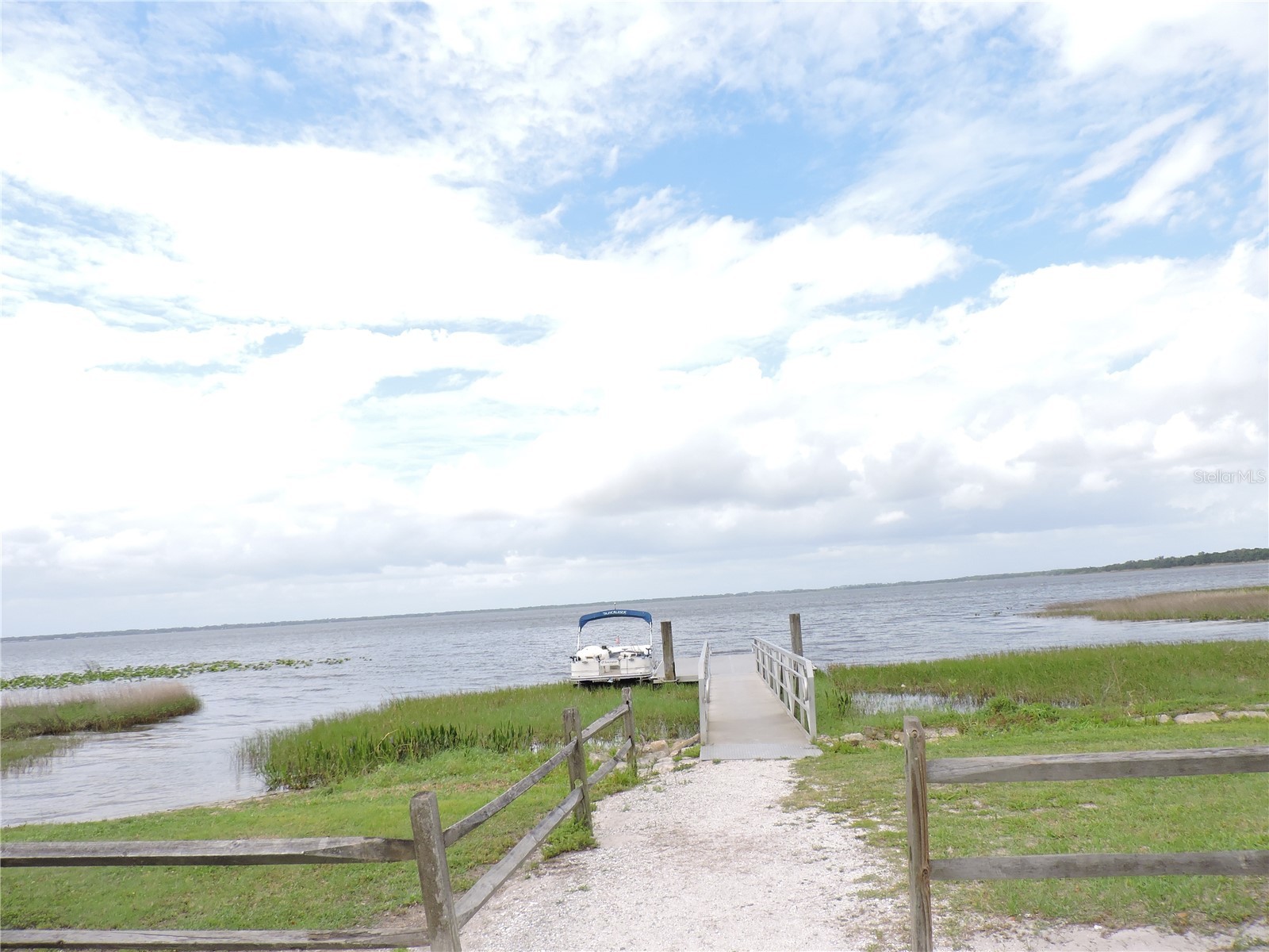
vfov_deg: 56.8
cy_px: 476
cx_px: 634
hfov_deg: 71.6
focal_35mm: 24
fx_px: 880
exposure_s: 1/1250
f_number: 3
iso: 180
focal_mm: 4.3
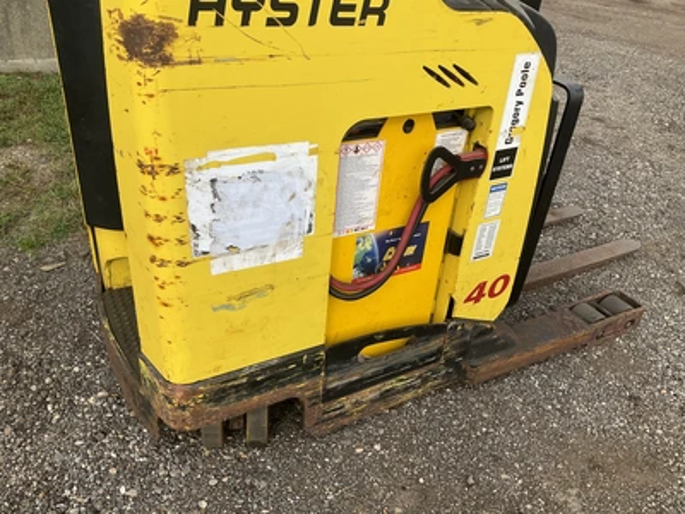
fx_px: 574
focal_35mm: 29
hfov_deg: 61.7
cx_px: 342
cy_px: 257
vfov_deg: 48.2
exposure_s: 1/869
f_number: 1.8
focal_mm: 3
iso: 25
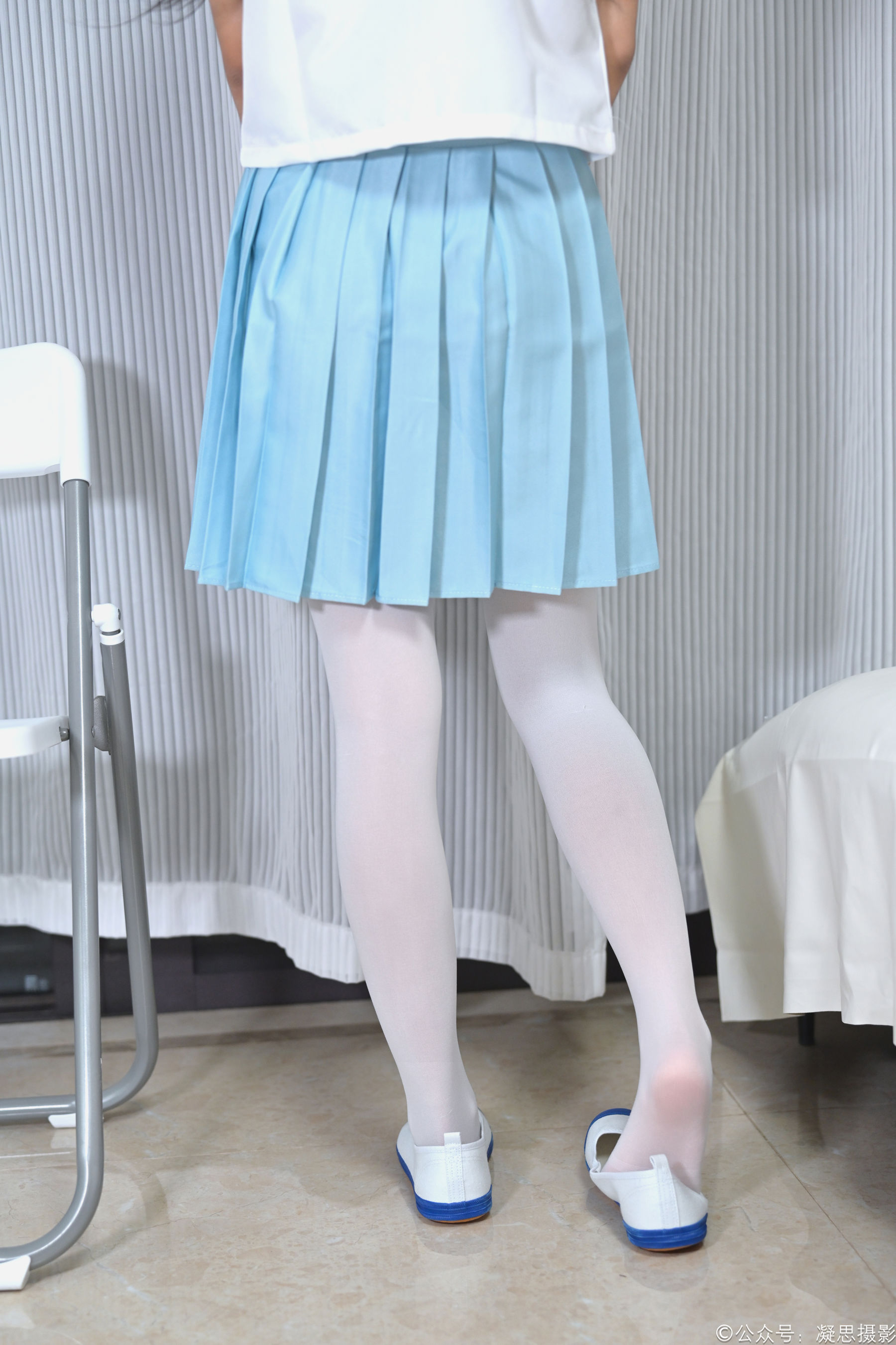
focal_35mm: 53
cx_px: 448
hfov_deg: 25.5
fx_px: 1979
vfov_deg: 37.5
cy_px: 672
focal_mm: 53
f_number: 2.8
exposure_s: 1/100
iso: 1000
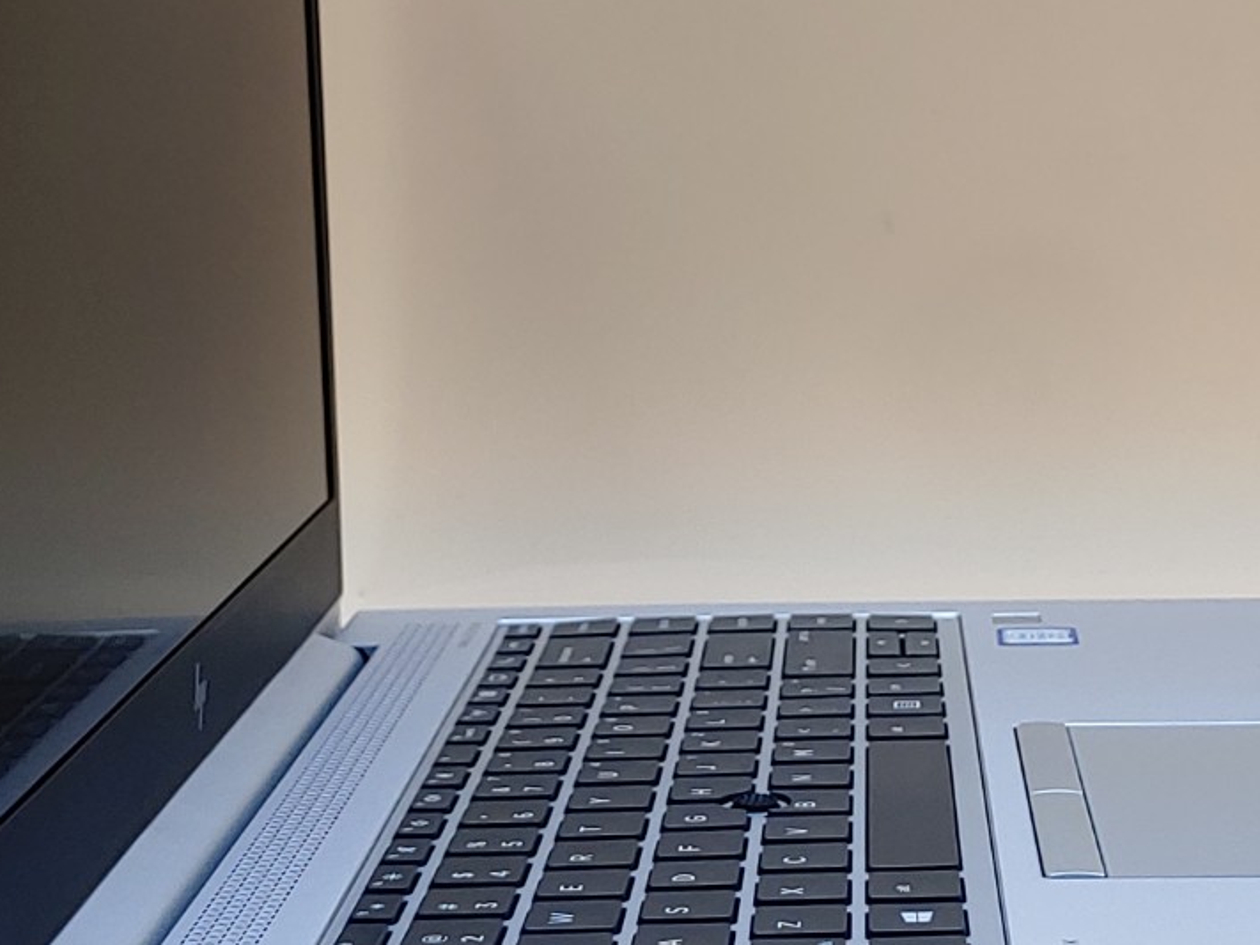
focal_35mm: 83
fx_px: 3021
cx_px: 753
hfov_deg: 23.5
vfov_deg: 17.7
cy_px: 300
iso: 50
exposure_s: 1/117
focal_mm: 4.36
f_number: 1.8
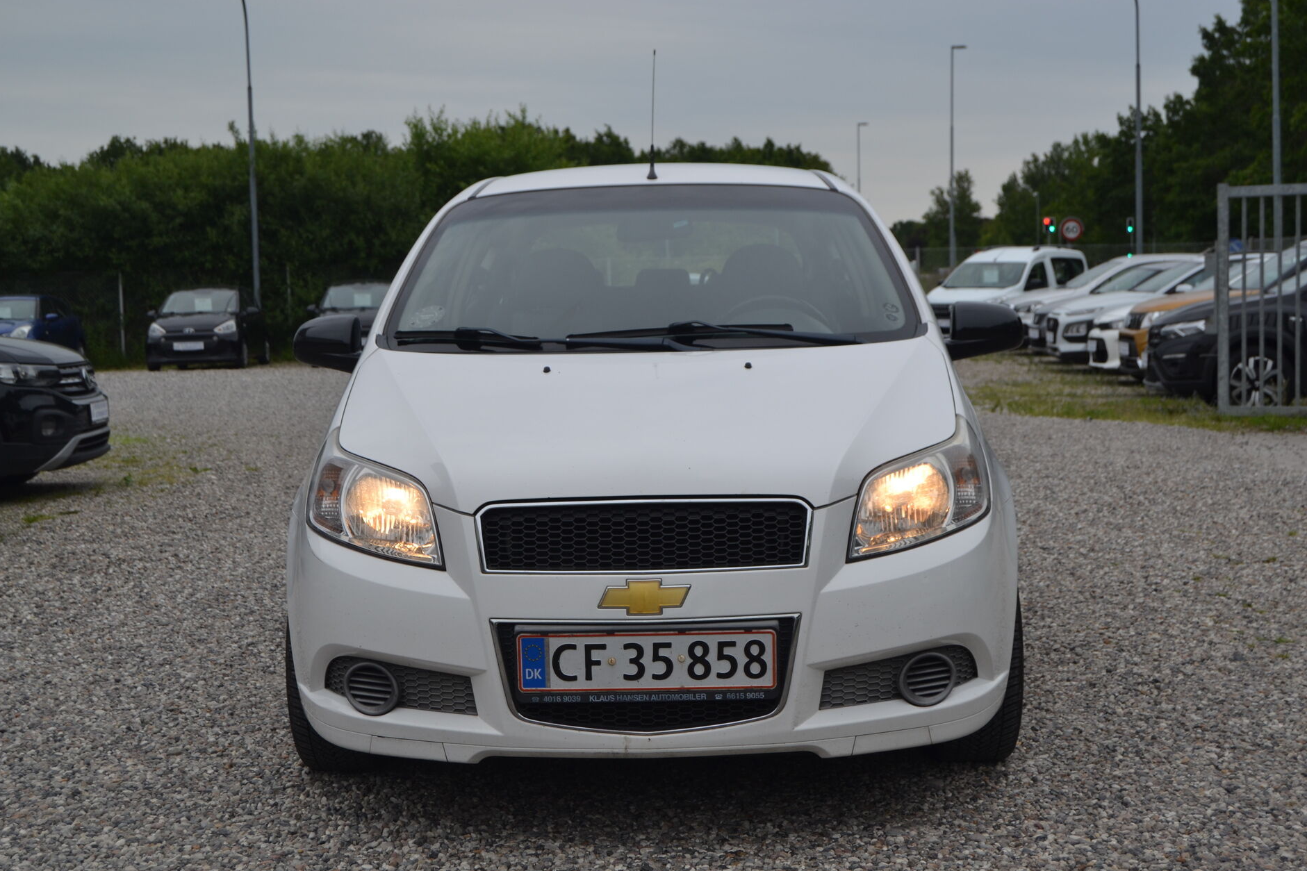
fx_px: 1779
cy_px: 442
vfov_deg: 27.5
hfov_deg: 40.3
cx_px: 641
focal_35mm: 49
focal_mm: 32
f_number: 7.1
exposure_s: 1/200
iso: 100
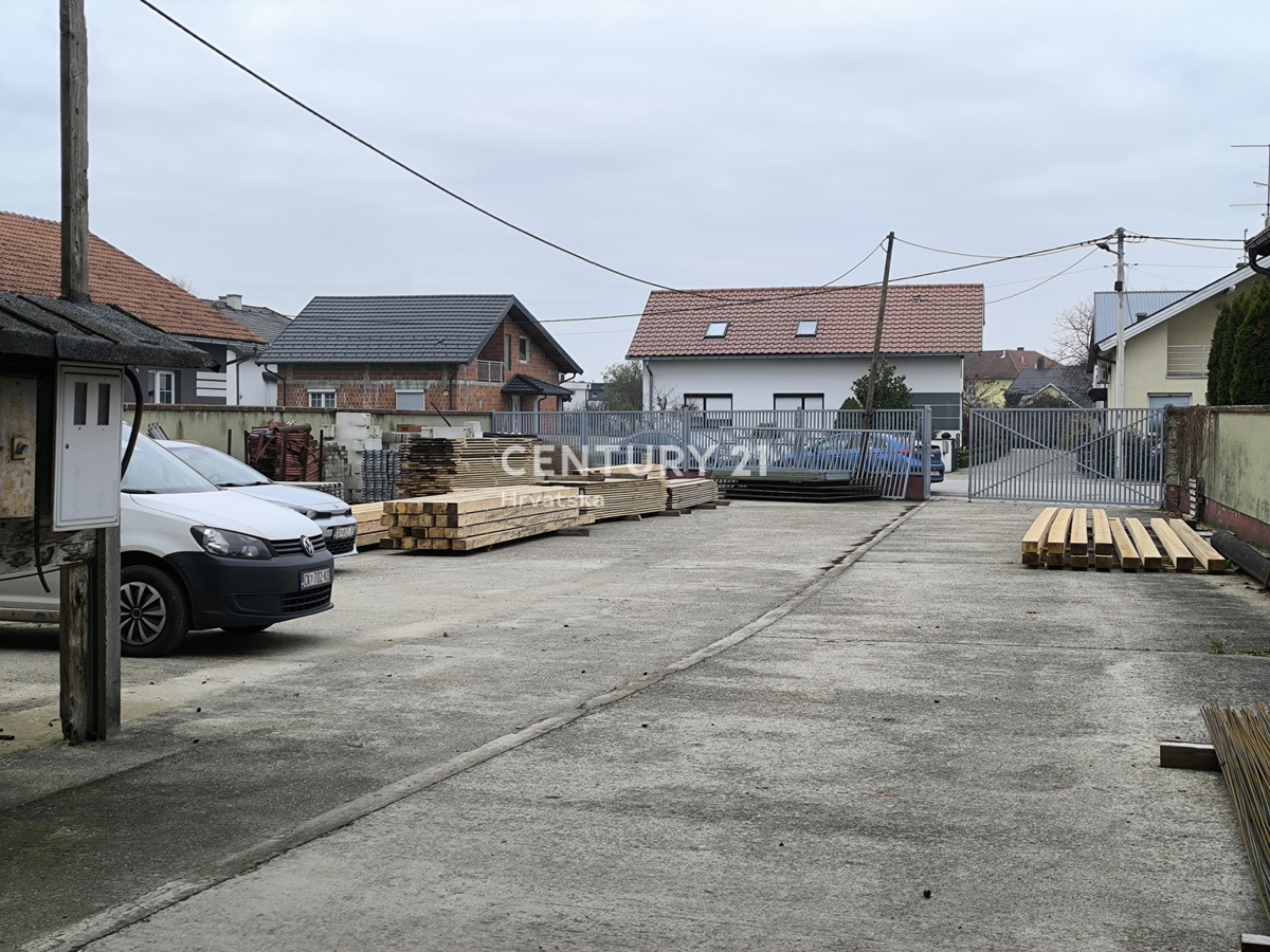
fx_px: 1688
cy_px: 476
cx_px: 635
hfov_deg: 41.2
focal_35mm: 46
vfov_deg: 31.5
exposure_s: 1/209
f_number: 1.65
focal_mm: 6.14
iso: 50
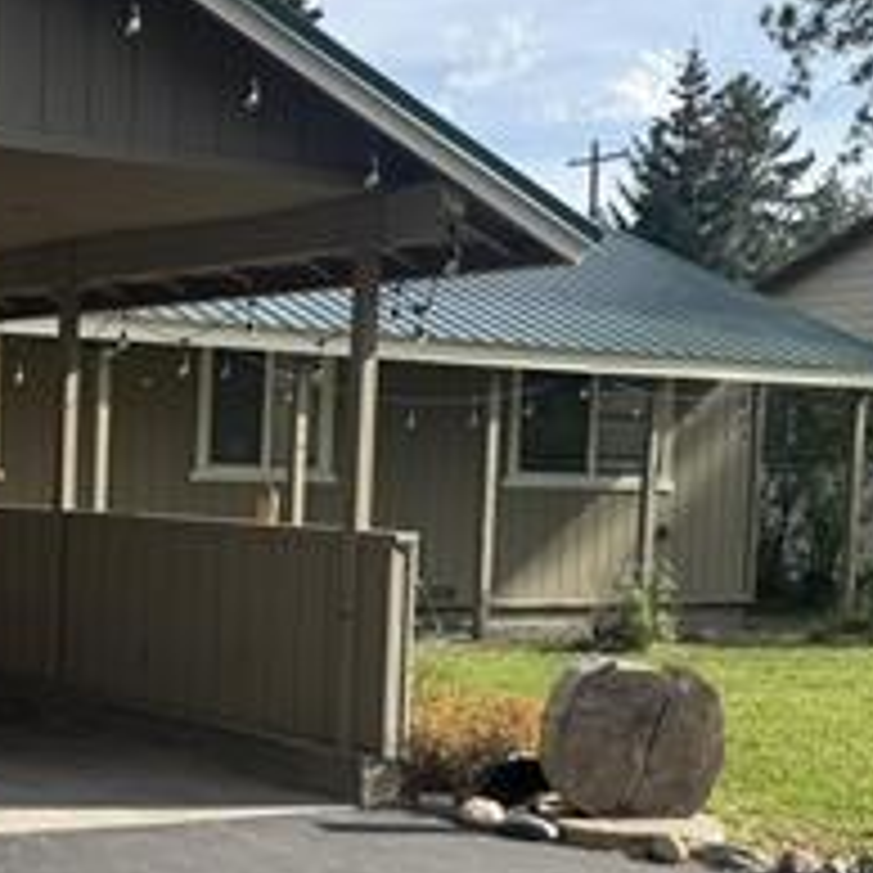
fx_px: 1997
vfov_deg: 24.6
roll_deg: -1.5
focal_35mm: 70
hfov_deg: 23.6
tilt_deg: -2.6
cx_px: 4
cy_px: 554
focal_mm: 6.76
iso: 80
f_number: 1.78
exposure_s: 1/2331
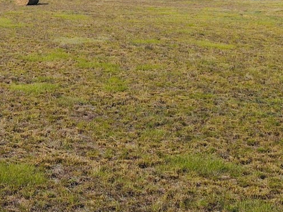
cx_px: -96
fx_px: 761
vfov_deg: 15.6
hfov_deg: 19.3
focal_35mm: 93
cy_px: -9
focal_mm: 4.5
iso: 100
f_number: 2.8
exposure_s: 1/500
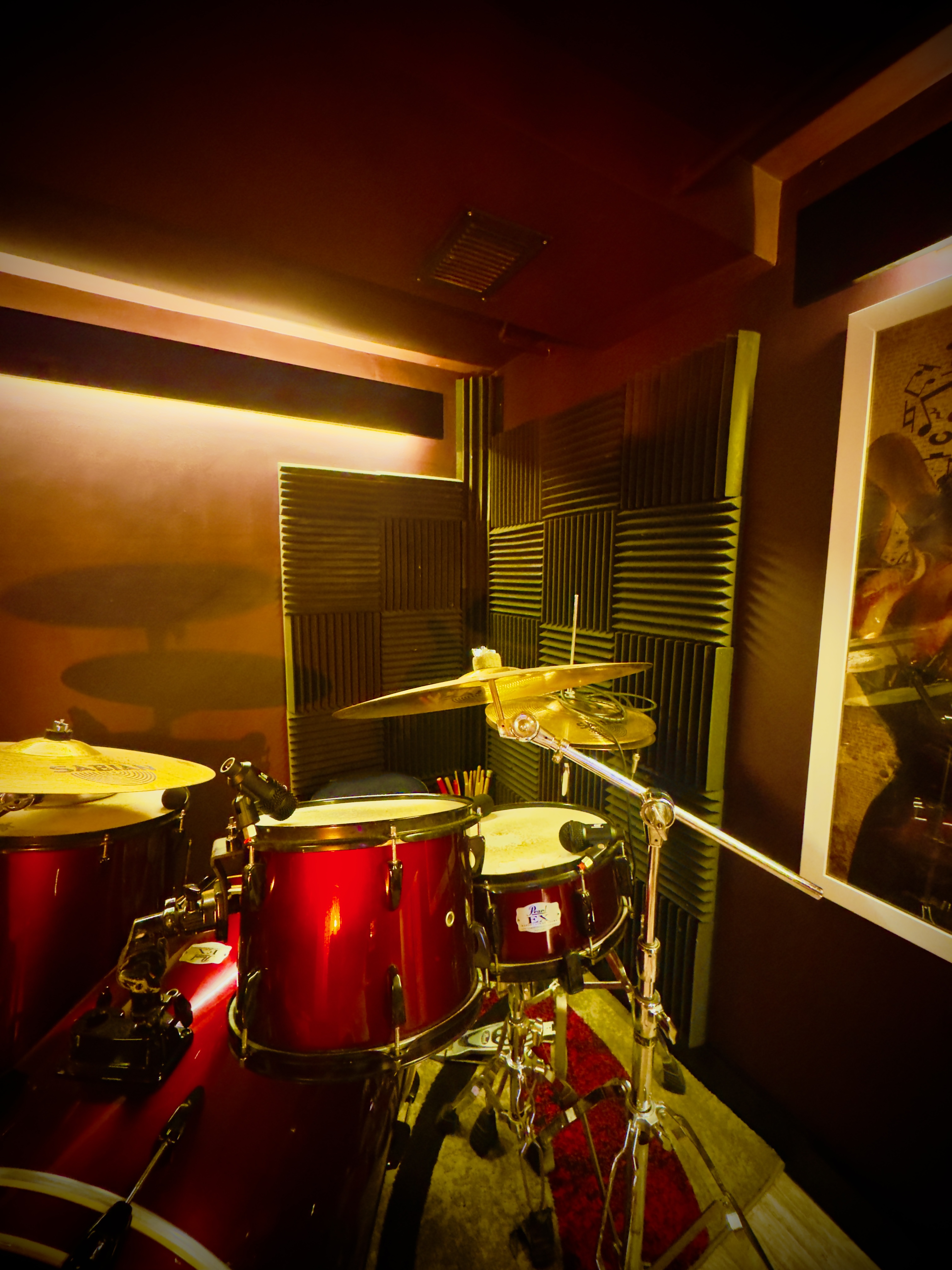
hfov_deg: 85.7
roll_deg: -0.1
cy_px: 635
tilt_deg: -6.4
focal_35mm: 14
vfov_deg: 102.1
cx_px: 476
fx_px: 513
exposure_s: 1/25
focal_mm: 2.22
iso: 1600
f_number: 2.2
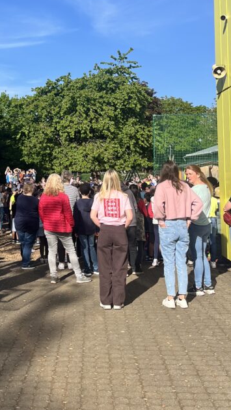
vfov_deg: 43.5
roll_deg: -0.2
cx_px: -12
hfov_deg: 24.5
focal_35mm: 46
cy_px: 116
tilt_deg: +5.9
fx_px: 501
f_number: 1.6
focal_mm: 5.1
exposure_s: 1/2309
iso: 50
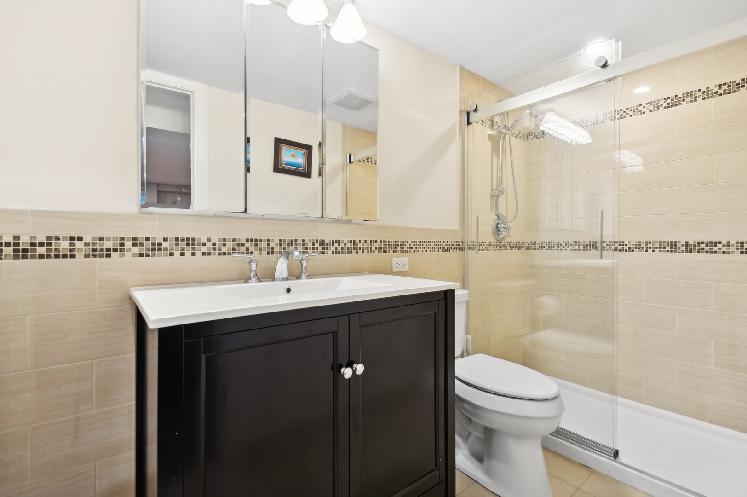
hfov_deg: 100.4
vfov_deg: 77.2
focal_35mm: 15
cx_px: 374
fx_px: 311
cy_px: 248
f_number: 11
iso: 100
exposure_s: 1/1.25
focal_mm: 10
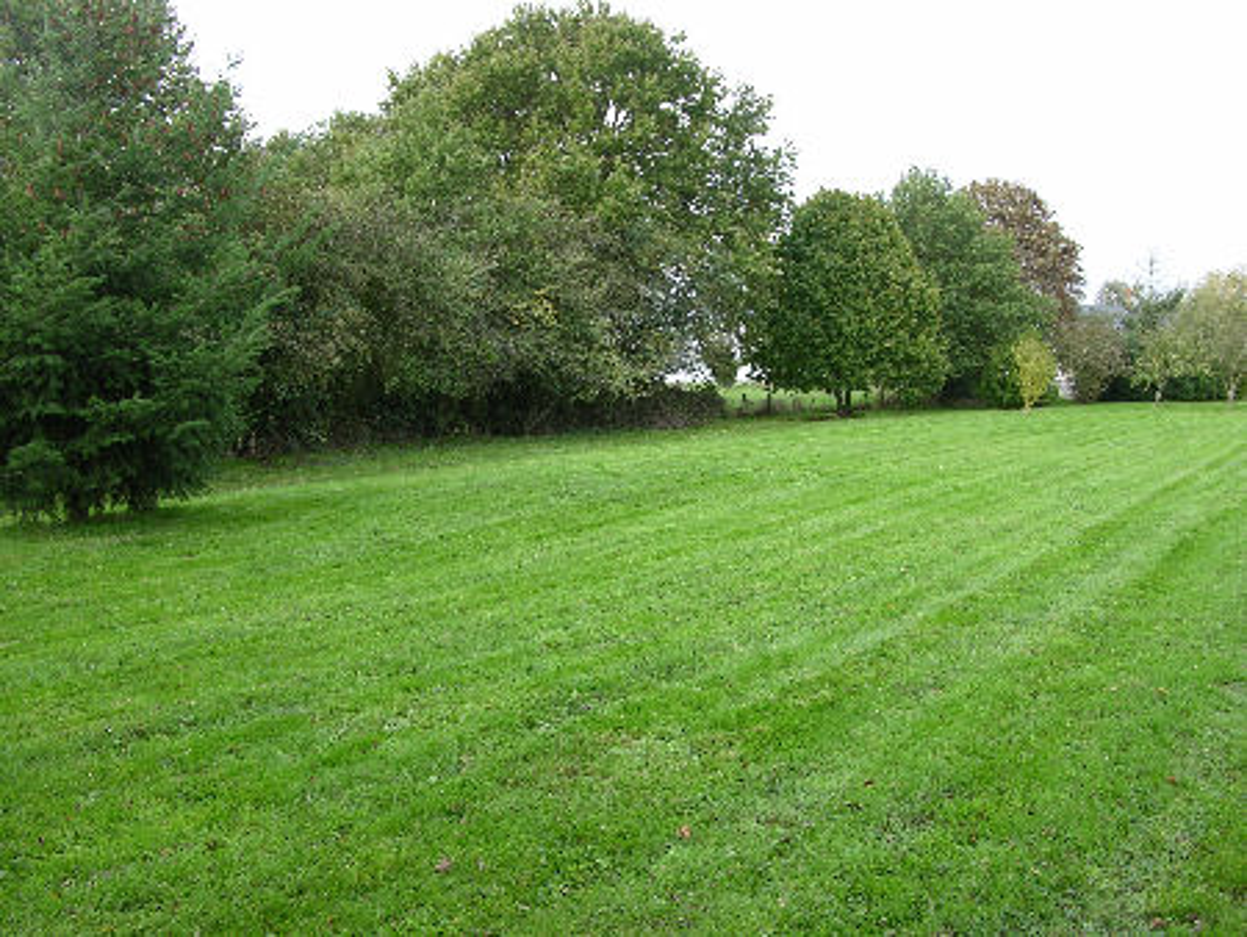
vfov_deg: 40.7
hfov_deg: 52.6
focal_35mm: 35
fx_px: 1262
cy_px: 468
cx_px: 624
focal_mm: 8.9
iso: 50
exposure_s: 1/92.5
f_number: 4
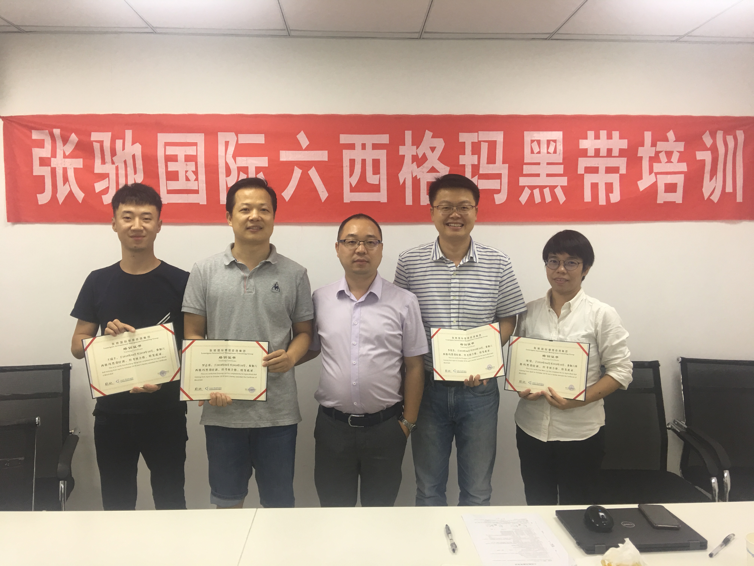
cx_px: 377
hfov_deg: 61.7
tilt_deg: -1.4
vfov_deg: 48.2
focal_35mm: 29
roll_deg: +0.1
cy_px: 283
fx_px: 632
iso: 32
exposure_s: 1/17
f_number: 2.2
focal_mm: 4.15
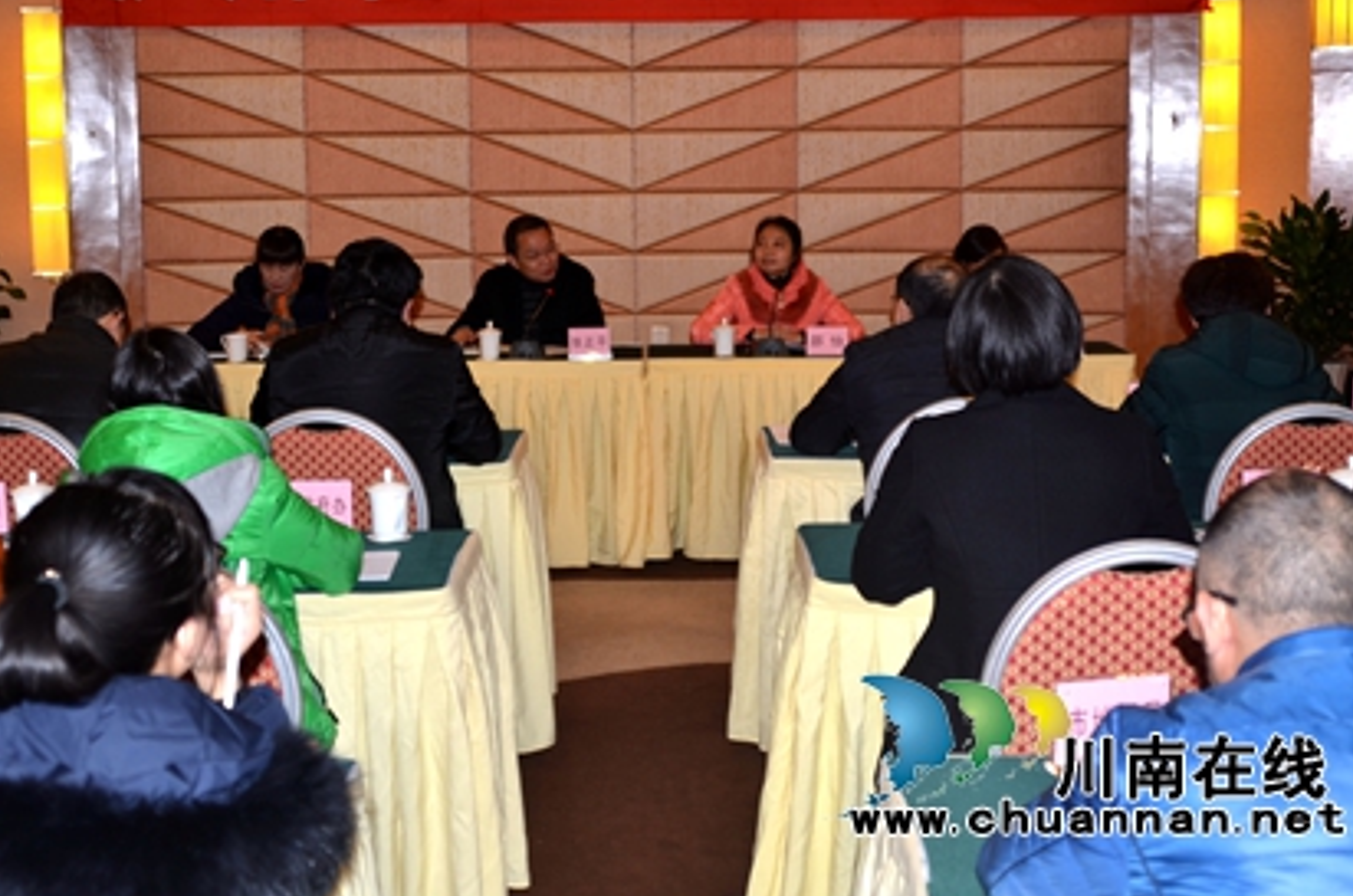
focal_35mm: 51
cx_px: 627
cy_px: 373
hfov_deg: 38.9
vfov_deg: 26.3
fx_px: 1913
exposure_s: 1/60
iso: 100
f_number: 3.5
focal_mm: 28
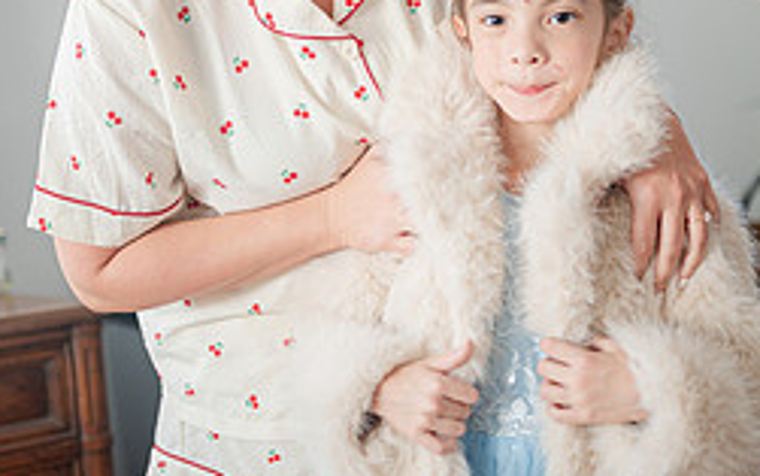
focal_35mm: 64
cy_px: 133
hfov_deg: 32.0
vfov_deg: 20.2
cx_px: 362
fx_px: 1326
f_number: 1.4
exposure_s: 1/200
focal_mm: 35
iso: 320
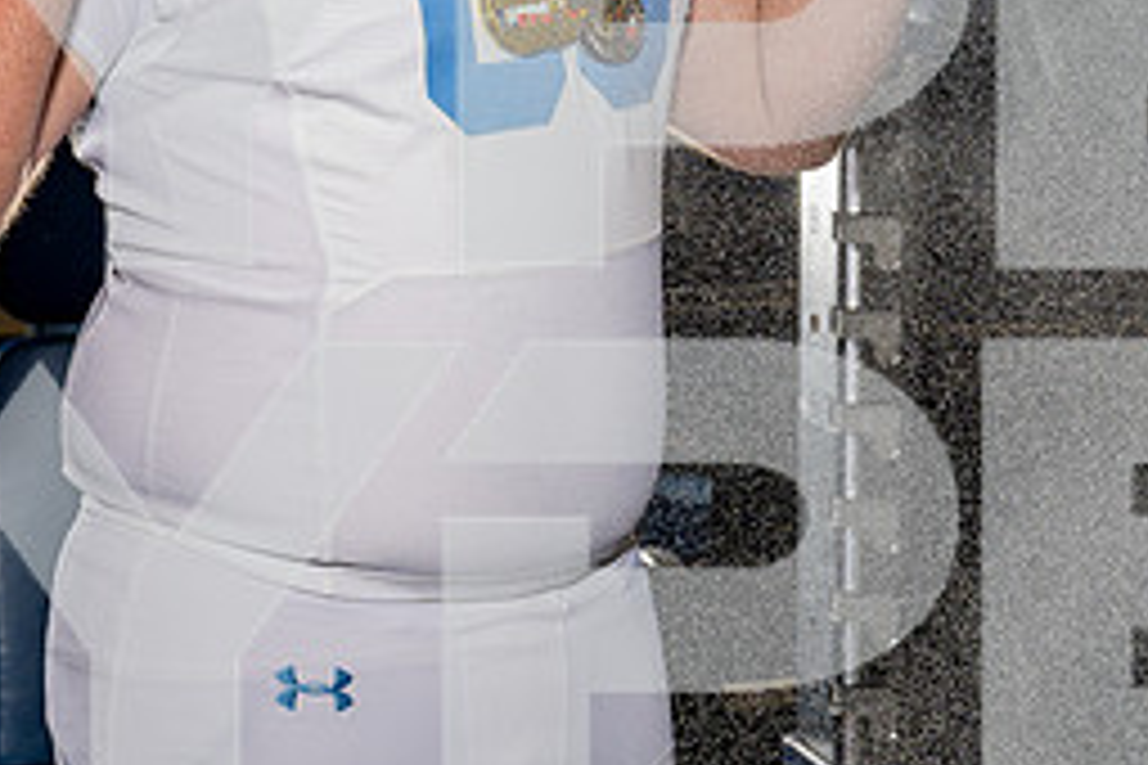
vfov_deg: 13.8
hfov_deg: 20.7
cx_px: 354
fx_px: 3125
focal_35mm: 98
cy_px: 32
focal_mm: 41
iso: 500
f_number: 5.6
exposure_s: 1/250
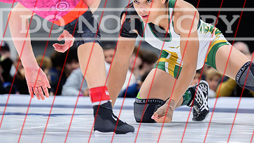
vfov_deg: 5.2
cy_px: 58
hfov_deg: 9.3
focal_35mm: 232
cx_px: 174
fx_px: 1562
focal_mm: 110
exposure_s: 1/800
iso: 11400
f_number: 2.8
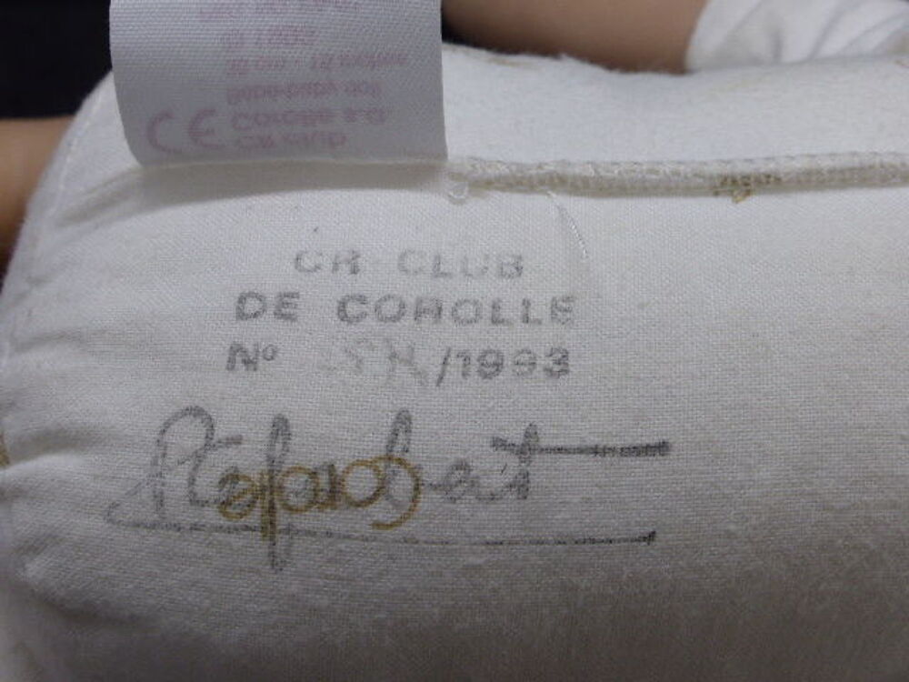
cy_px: 341
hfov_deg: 33.8
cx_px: 454
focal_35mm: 57
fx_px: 1497
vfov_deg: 25.7
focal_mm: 9.7
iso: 160
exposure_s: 1/60
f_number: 4.6
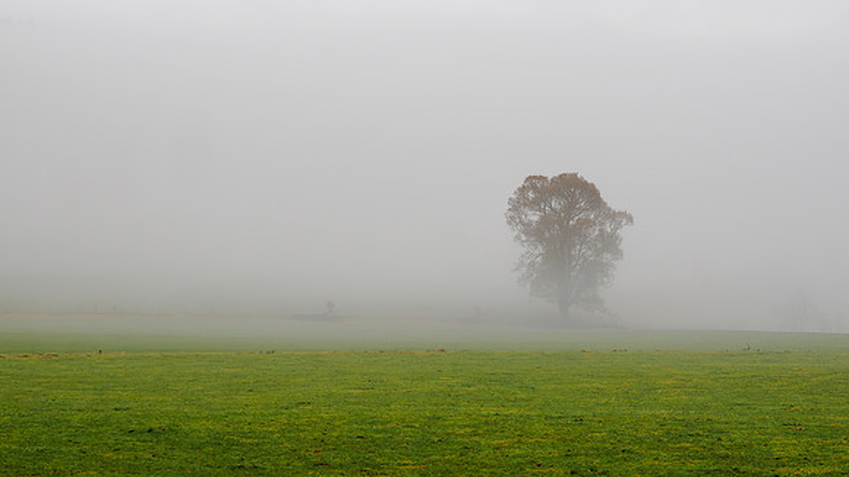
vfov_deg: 11.8
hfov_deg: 20.9
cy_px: 200
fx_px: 2299
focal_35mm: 102
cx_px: 452
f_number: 5.6
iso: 320
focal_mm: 40
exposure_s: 1/100
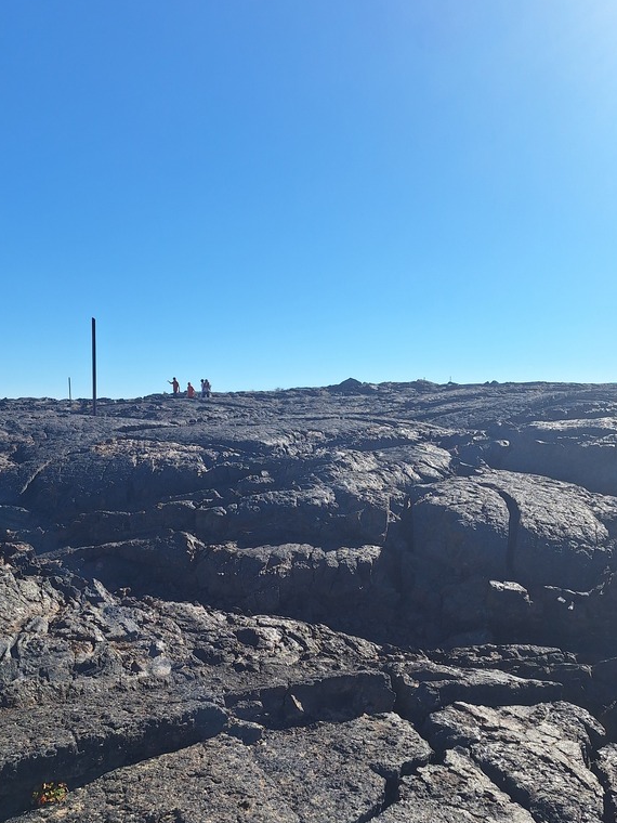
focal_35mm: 31
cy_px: 480
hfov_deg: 44.9
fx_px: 737
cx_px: 214
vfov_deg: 58.0
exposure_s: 1/3289
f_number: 1.8
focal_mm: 5.54
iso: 40
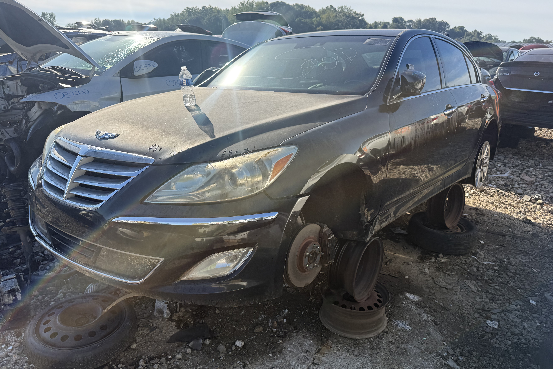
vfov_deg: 47.9
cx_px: 284
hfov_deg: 67.4
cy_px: 184
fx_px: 415
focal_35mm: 27
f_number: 1.78
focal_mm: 6.76
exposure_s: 1/2445
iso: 80
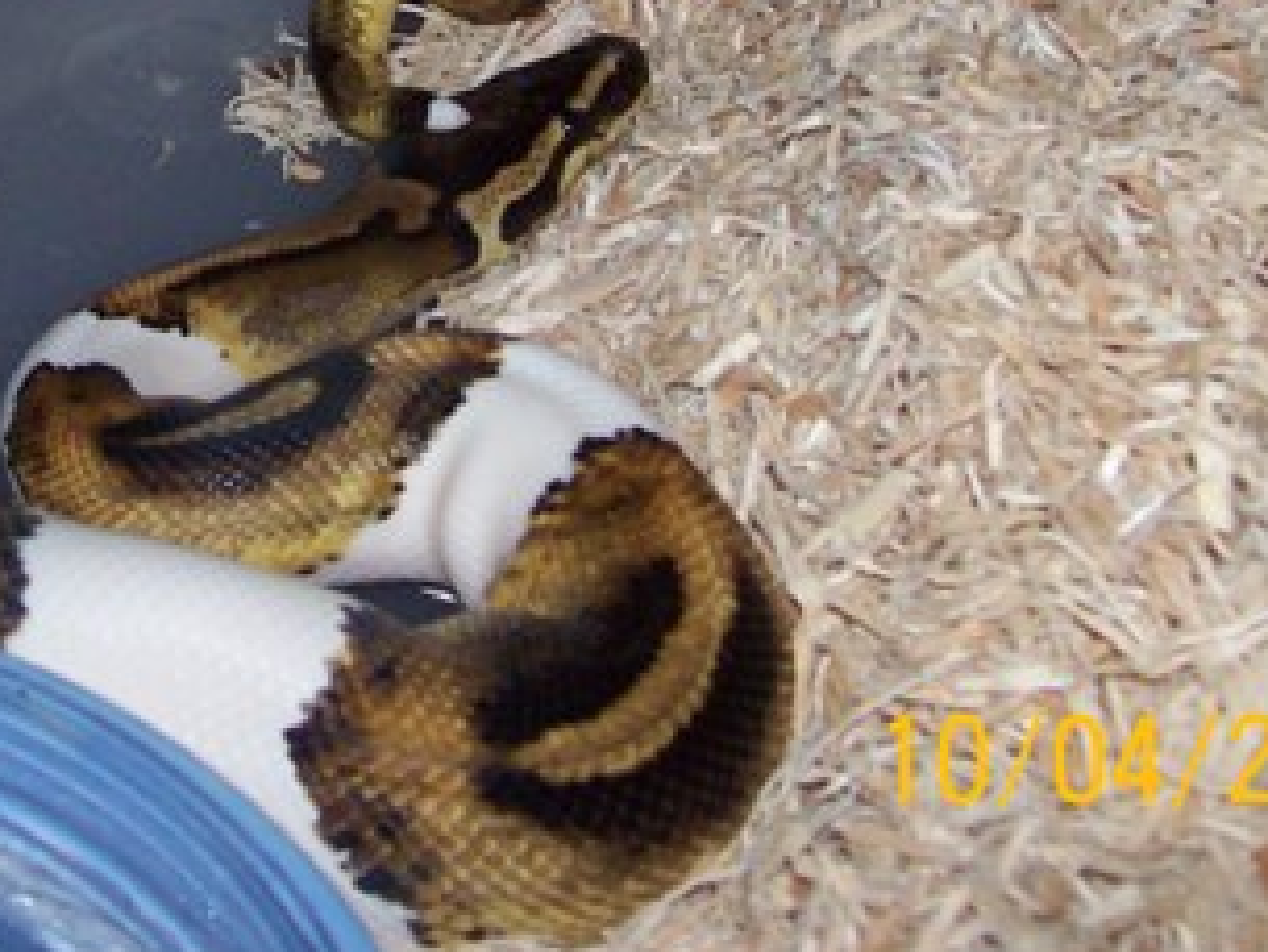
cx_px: 125
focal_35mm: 84
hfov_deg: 22.7
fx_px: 3078
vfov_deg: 17.0
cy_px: -79
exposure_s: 1/64
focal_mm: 6
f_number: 2.7
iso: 80
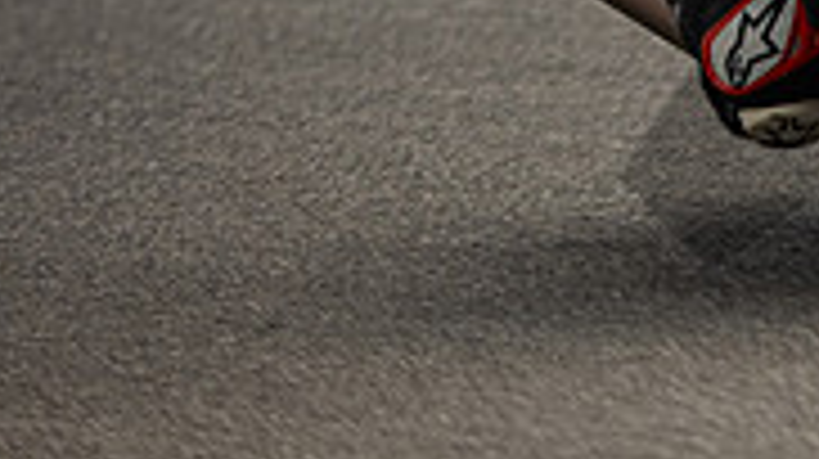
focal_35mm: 1004
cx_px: 1053
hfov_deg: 2.2
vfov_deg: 1.2
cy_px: -164
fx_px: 21784
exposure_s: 1/5000
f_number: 2
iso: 400
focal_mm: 200
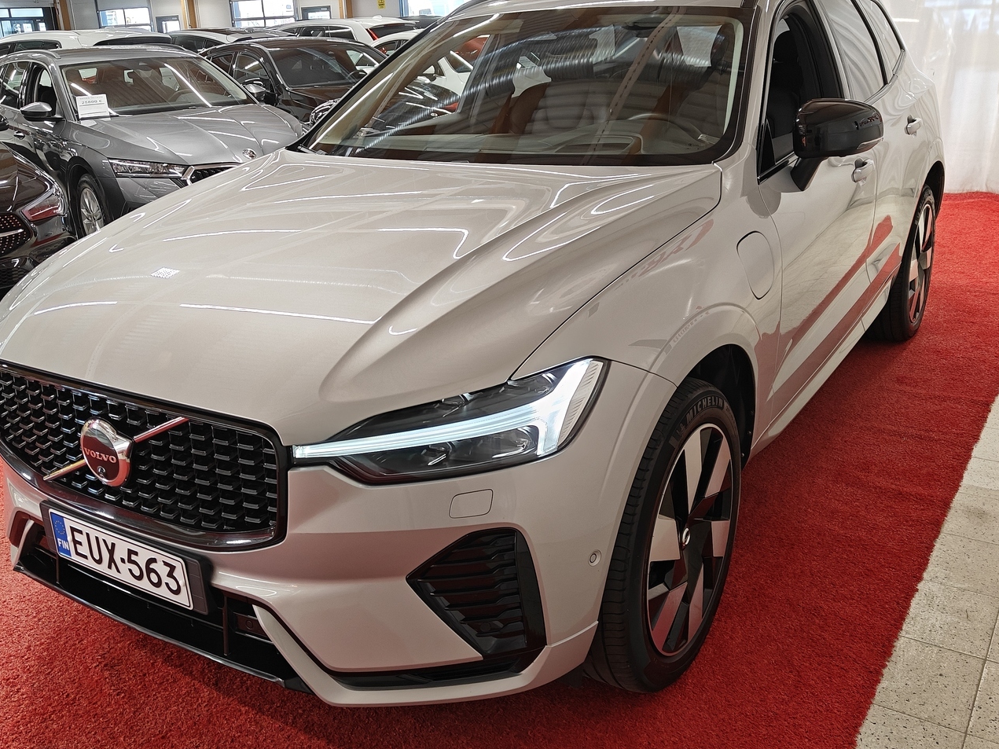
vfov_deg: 41.8
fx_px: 981
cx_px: 473
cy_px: 360
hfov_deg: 53.9
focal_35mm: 34
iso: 50
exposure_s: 1/60
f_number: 1.8
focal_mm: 5.59
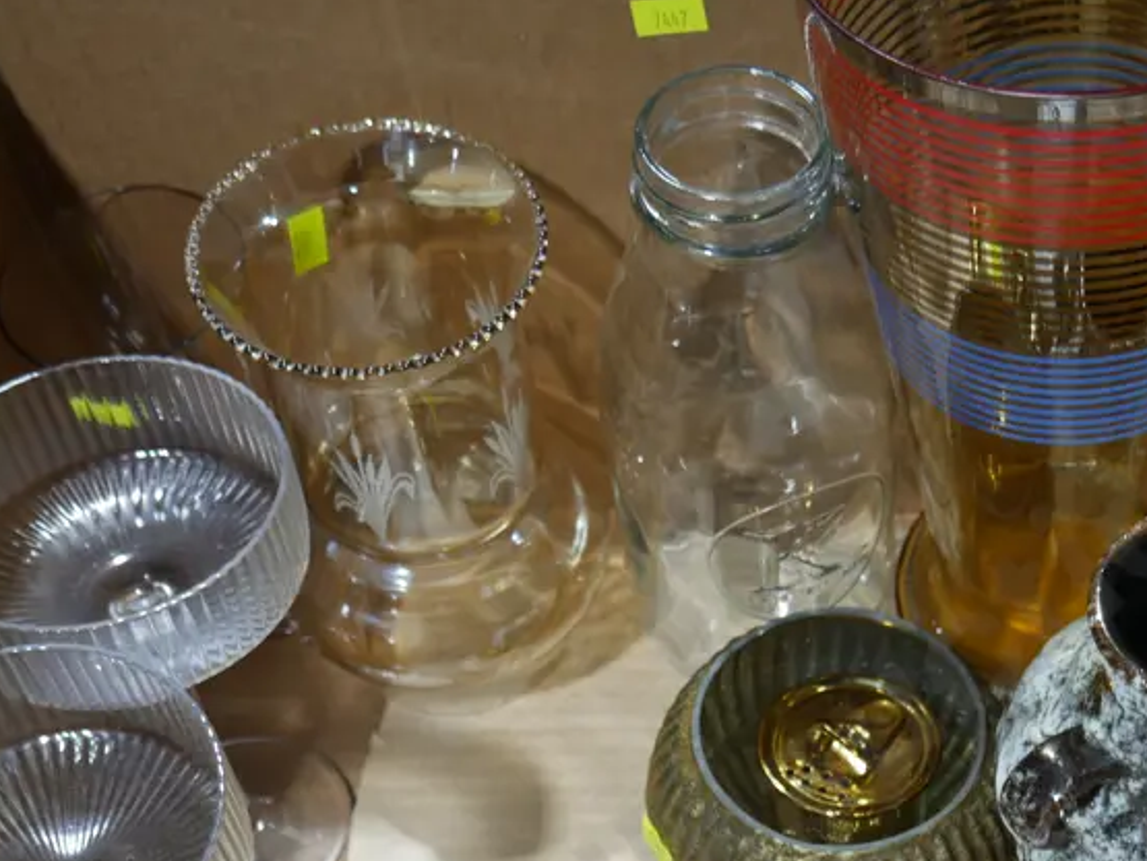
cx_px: 903
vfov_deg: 24.4
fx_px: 1956
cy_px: 711
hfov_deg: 31.9
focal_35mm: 59
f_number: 3.6
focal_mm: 16
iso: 250
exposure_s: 1/60
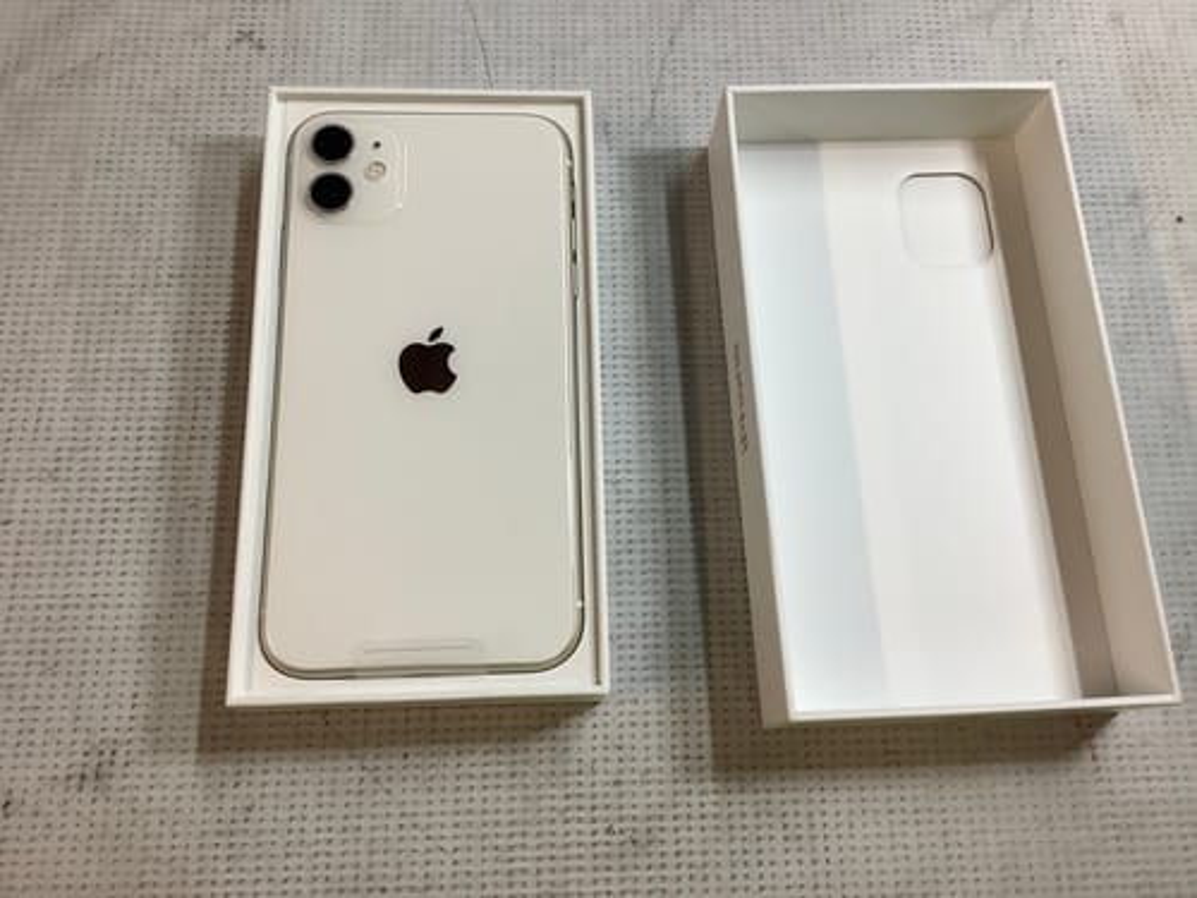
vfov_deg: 45.4
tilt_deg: -71.4
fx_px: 1072
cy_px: 449
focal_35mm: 31
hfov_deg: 58.4
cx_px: 598
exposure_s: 1/50
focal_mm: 3.3
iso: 64
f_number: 2.4
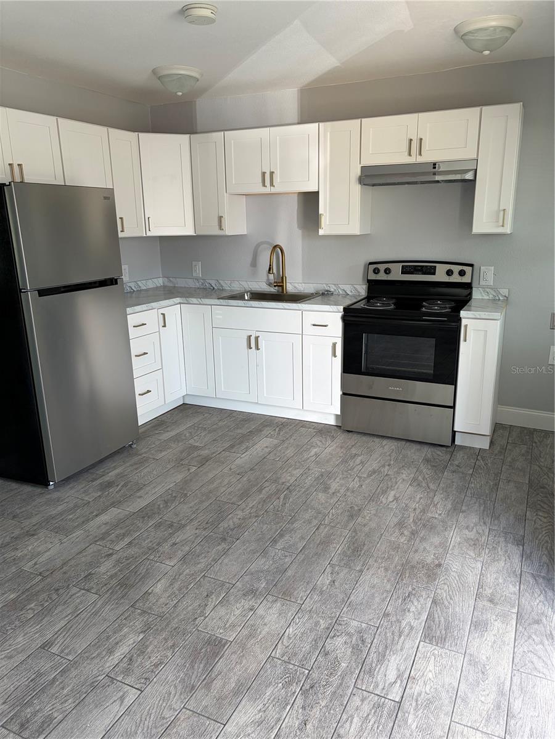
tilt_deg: -14.1
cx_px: 278
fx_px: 556
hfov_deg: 53.1
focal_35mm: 26
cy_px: 370
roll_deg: +1.8
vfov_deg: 67.3
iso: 64
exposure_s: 1/121
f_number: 1.6
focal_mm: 5.96
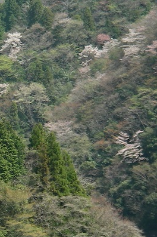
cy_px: 83
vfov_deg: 7.0
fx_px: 1920
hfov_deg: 4.6
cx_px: -98
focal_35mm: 293
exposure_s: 1/250
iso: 64
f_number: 3.9
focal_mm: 16
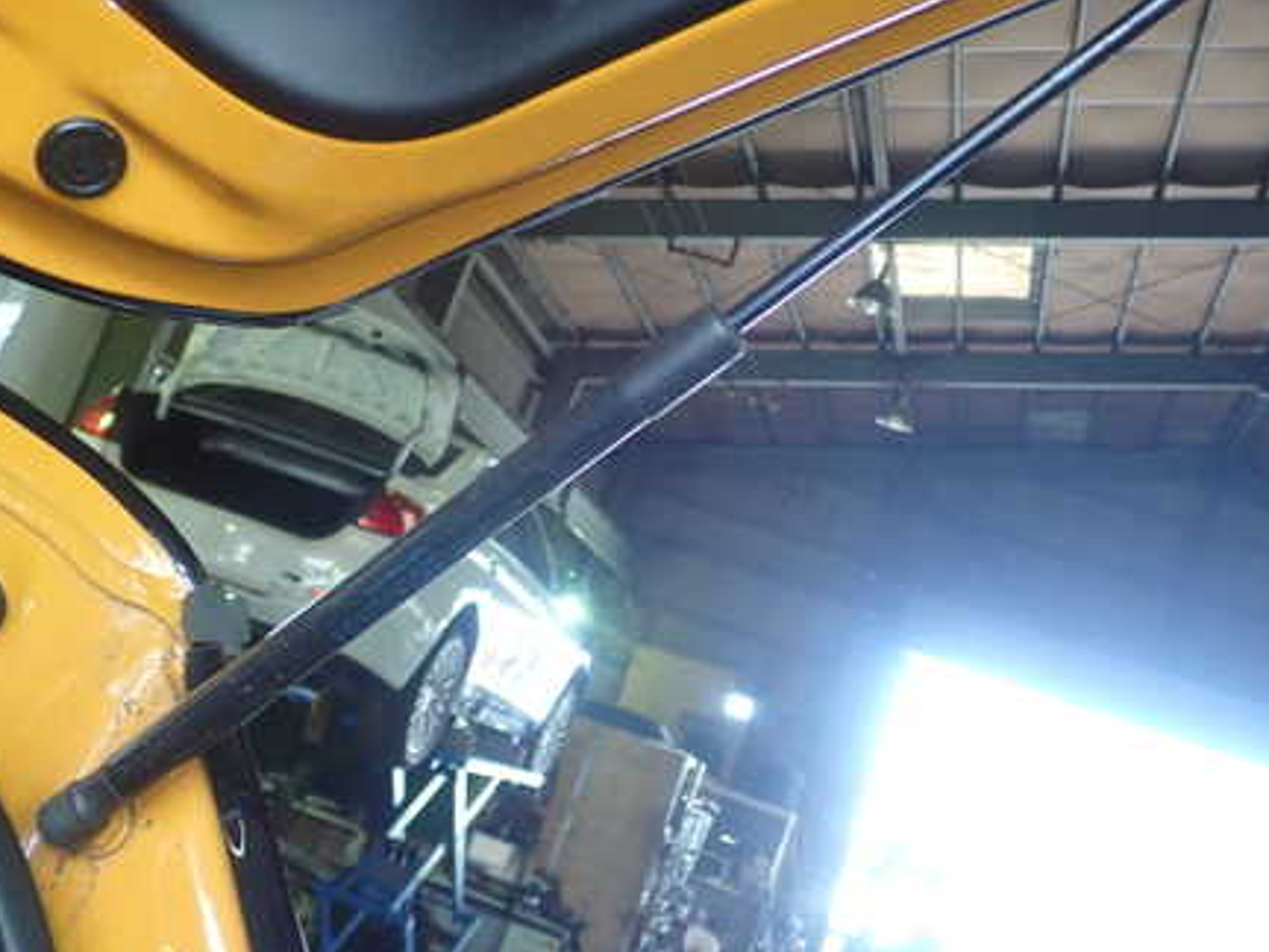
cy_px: 376
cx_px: 676
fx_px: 1833
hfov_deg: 38.2
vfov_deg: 29.0
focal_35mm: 50
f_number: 2.5
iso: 200
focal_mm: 6.37
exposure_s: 1/50
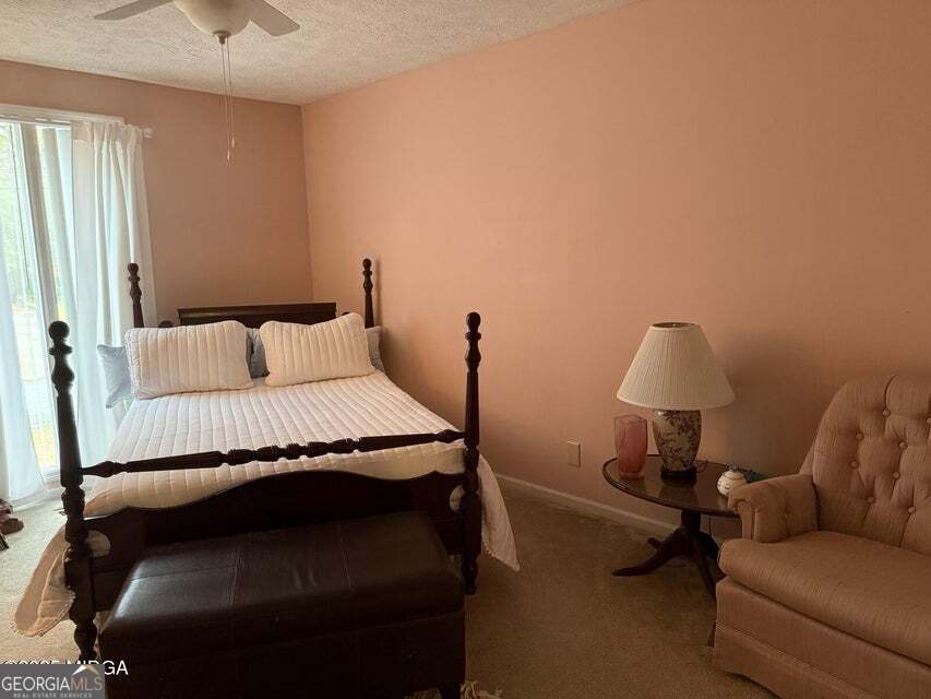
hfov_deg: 71.6
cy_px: 350
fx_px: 646
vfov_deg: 56.8
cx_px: 466
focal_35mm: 24
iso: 640
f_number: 1.78
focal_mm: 6.76
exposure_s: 1/40
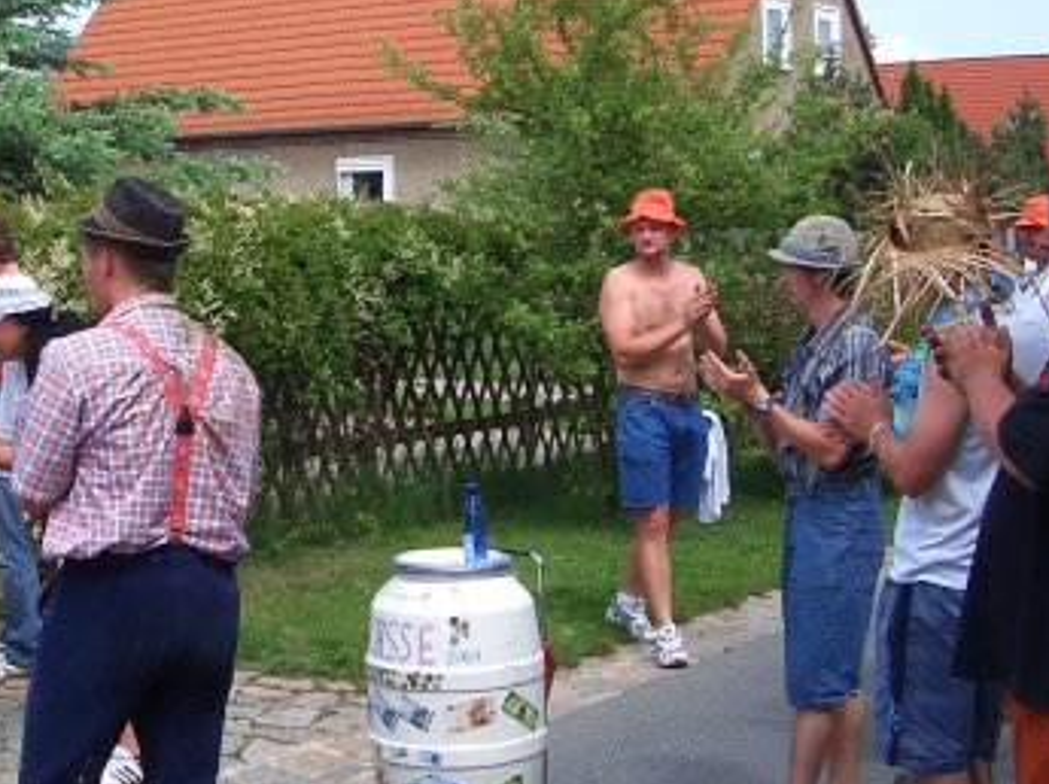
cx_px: 261
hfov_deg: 29.4
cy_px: 374
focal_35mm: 65
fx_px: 1968
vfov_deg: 22.5
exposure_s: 1/320
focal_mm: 5.8
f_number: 4.3
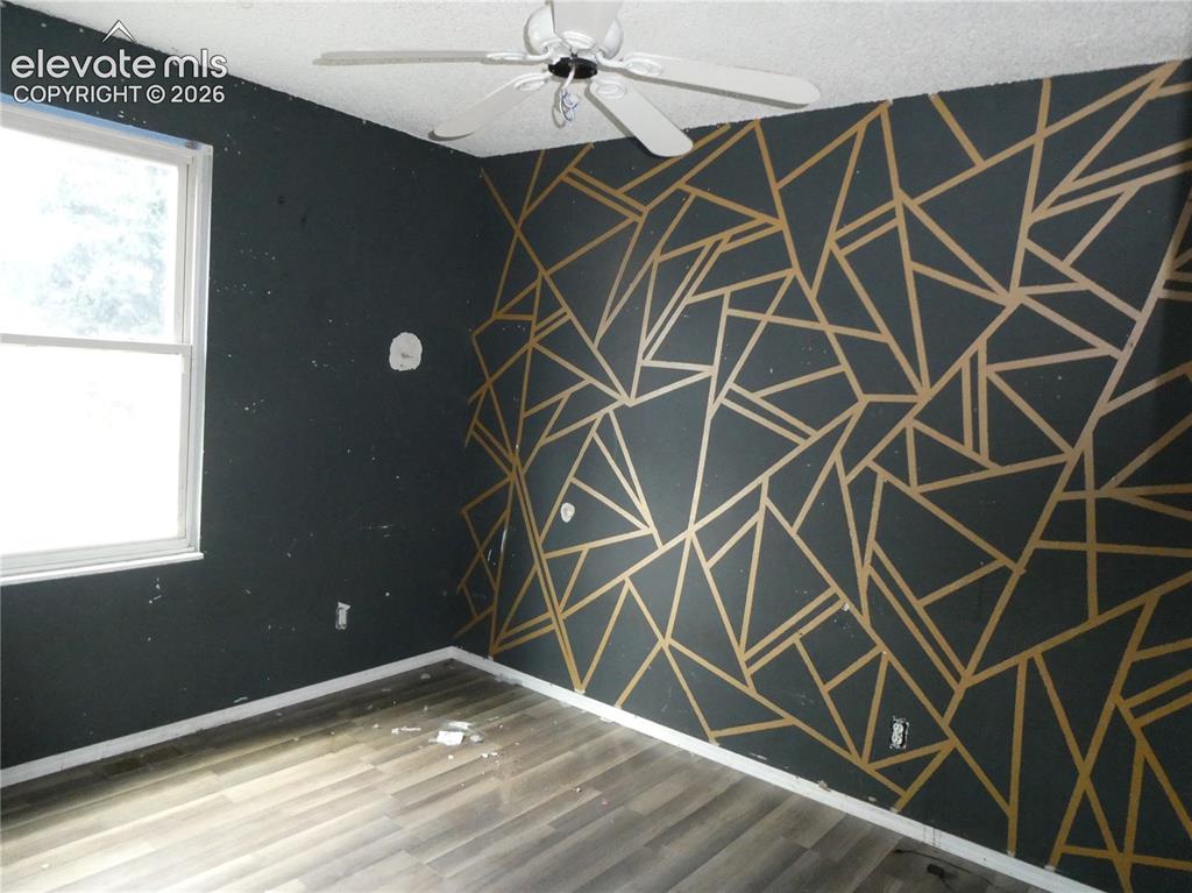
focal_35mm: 24
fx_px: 826
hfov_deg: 71.6
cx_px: 596
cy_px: 446
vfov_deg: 56.8
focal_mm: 4.3
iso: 800
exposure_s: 1/60
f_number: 3.3
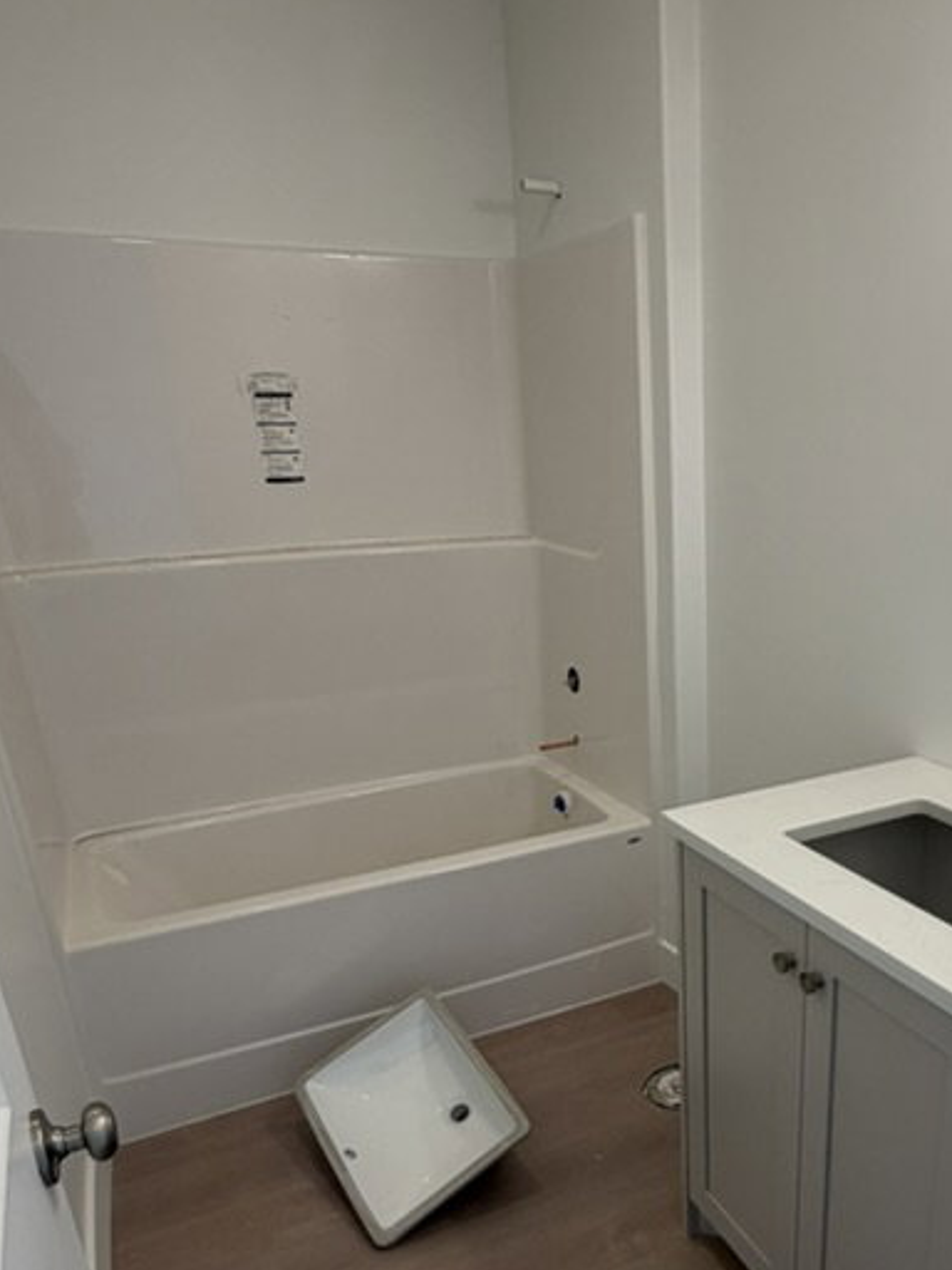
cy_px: 853
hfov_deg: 48.3
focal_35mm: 28
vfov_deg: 61.8
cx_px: 687
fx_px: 1027
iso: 80
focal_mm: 2.22
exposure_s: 1/120
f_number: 2.2
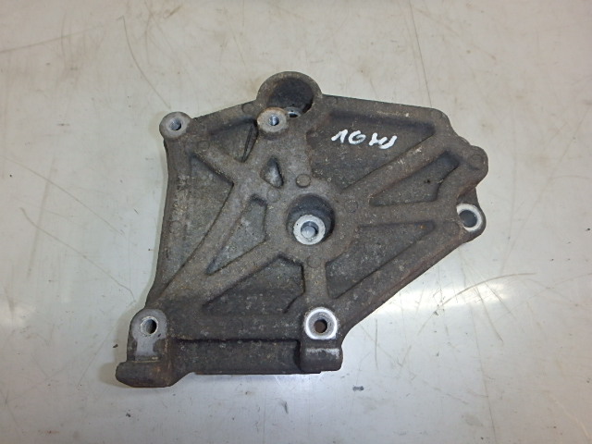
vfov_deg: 63.4
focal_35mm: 21
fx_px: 359
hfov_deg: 79.0
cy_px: 222
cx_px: 296
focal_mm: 3.7
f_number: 3.5
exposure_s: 1/40
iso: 160
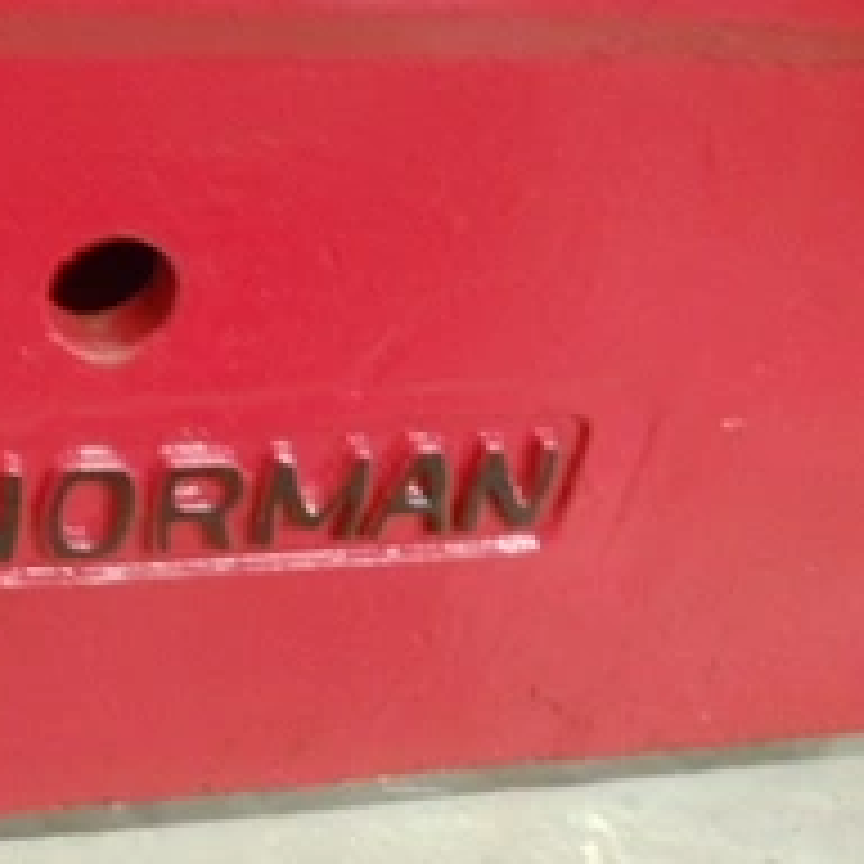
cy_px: 477
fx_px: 2287
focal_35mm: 81
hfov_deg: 20.6
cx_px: -27
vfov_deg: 21.4
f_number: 3.5
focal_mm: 6
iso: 400
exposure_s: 1/2
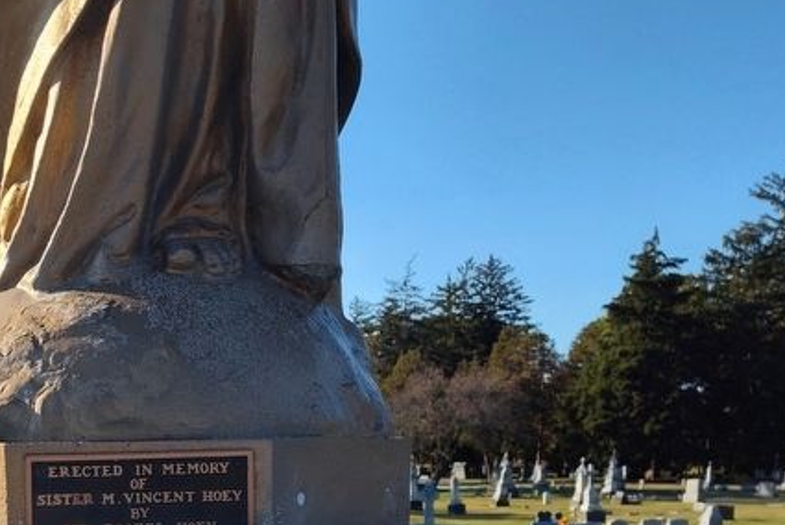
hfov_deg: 41.2
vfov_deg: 28.0
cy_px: 532
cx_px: 129
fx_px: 982
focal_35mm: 45
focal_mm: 5.56
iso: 100
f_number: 1.8
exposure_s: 1/1722
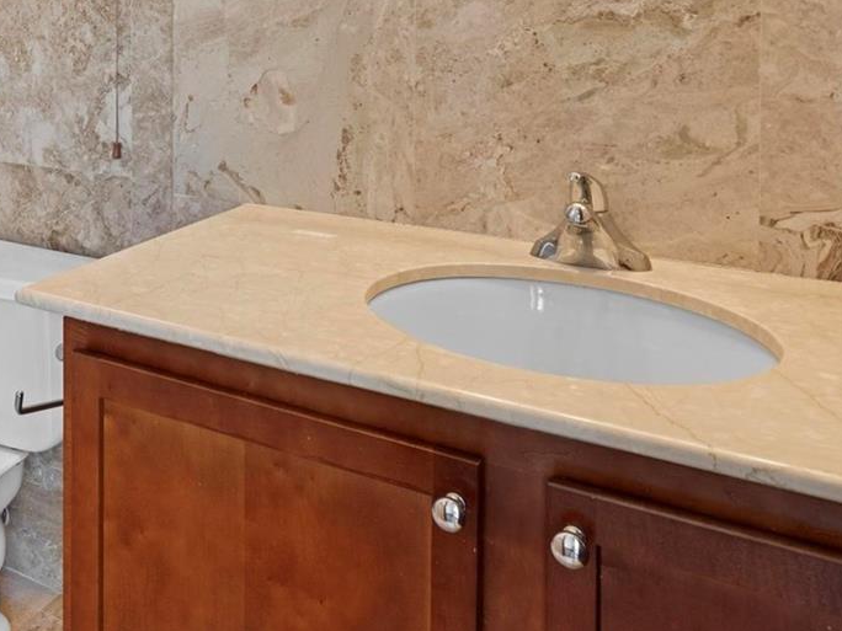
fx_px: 876
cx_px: 219
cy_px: -18
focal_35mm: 36
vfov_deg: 35.4
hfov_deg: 49.5
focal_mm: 16
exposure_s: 1/2
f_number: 9
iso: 200
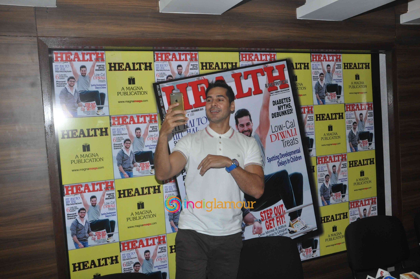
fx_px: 385
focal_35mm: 33
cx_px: 210
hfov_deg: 57.3
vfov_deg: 39.9
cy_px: 140
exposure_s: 1/200
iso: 1000
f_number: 10
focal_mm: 22
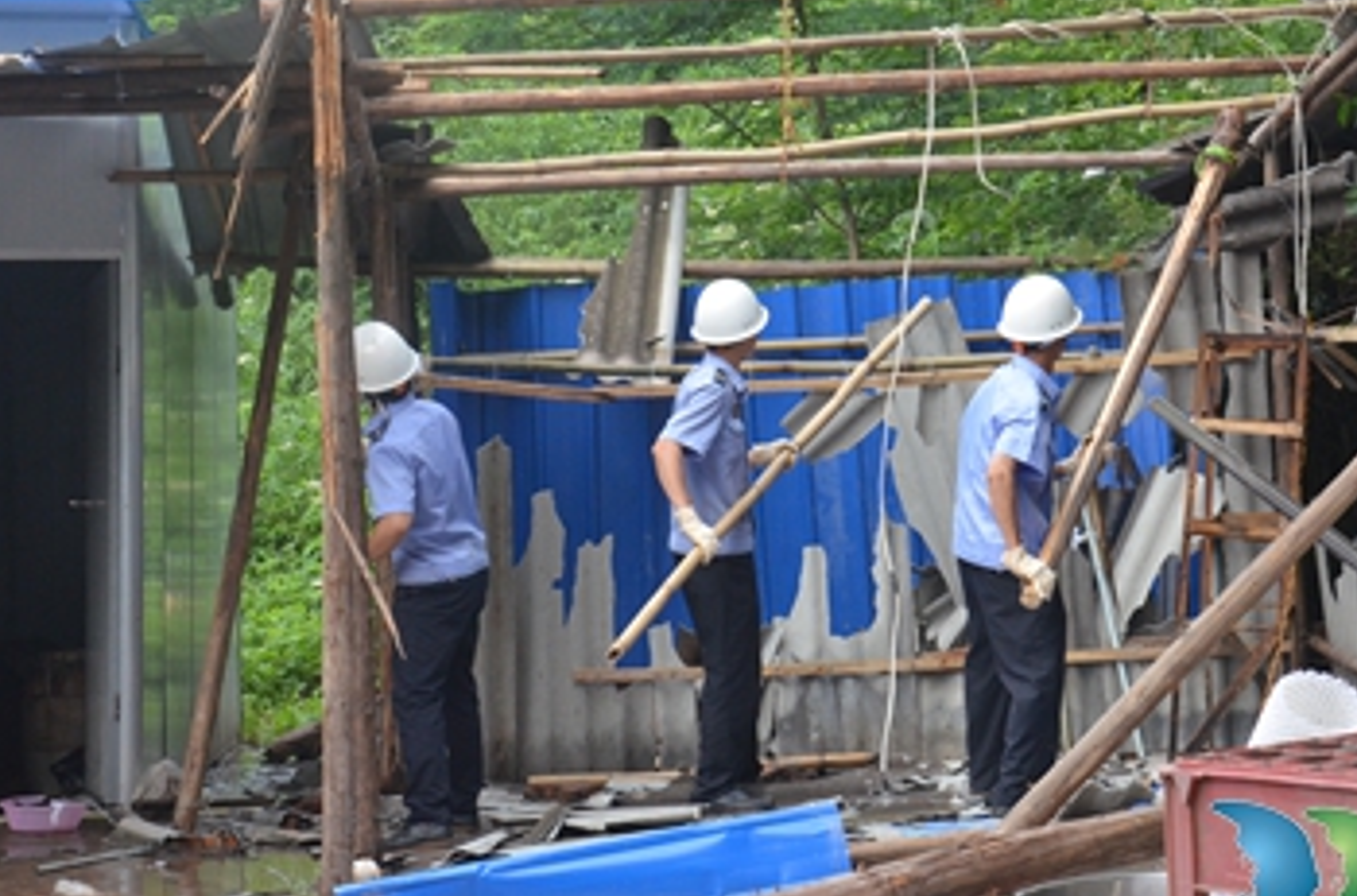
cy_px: 417
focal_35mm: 103
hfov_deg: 19.8
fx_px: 3870
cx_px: 911
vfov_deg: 13.2
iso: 1600
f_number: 10
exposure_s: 1/400
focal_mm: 48
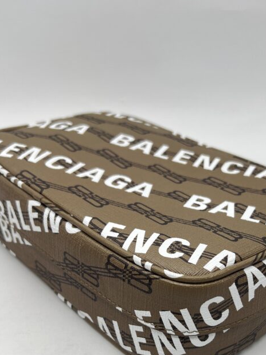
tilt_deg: -37.3
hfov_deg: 33.3
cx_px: 173
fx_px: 441
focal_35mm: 43
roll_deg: -0.9
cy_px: 280
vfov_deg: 42.1
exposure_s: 1/111
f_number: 1.5
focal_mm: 5.7
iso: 32
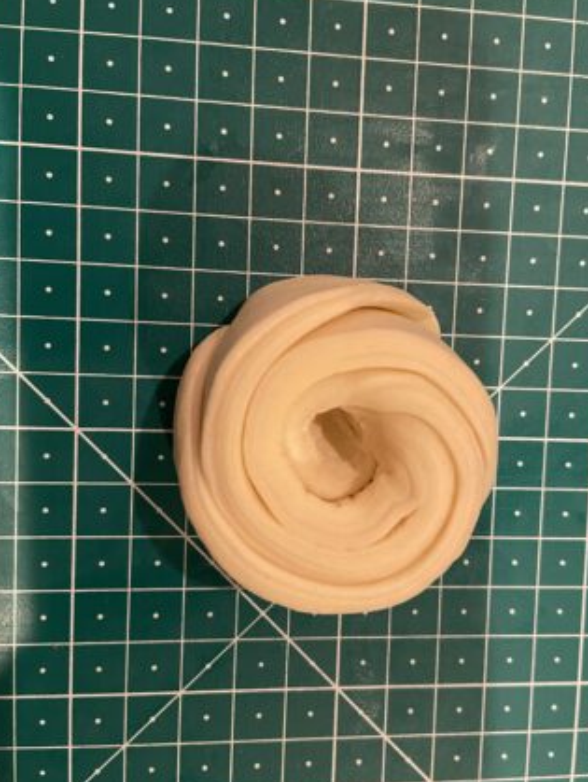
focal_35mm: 31
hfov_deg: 45.4
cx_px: 324
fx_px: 701
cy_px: 394
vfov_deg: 58.3
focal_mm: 4.25
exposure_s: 1/25
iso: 500
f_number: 1.8
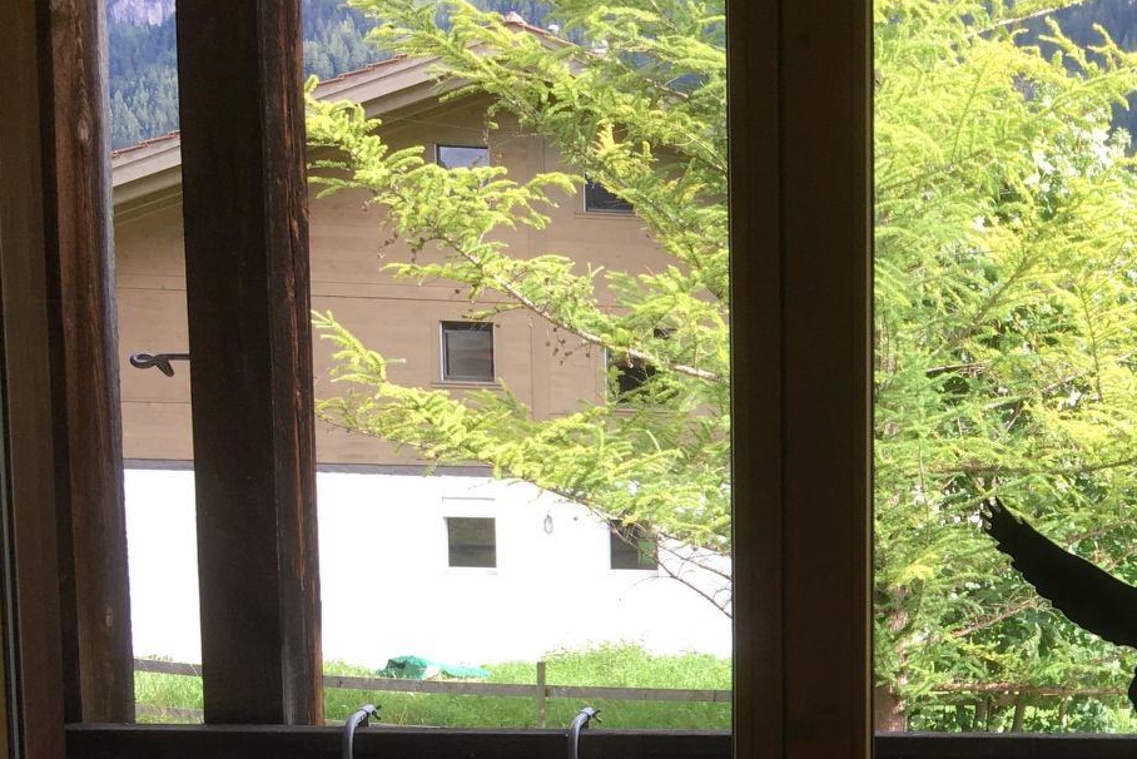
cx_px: 1237
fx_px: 2148
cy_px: 719
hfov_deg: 27.3
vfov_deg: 19.6
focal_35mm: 68
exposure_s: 1/163
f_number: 2.2
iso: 25
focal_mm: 4.15
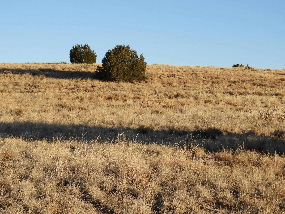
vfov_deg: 13.7
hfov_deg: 18.2
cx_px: 140
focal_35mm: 108
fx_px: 889
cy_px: 106
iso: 100
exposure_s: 1/320
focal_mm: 18.8
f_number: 4.8
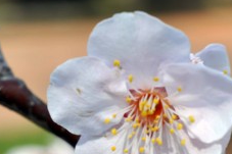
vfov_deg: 10.4
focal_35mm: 132
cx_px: 93
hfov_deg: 15.5
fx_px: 850
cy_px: 111
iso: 200
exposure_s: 1/320
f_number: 9
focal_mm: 40
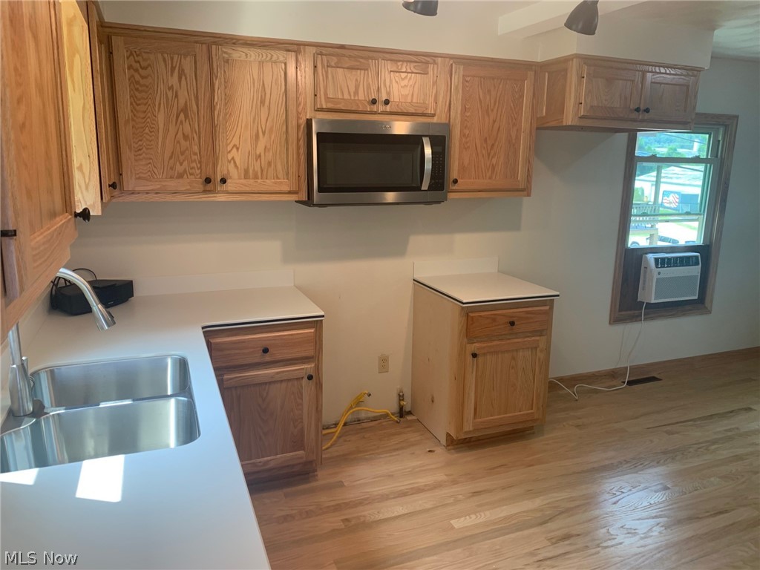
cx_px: 380
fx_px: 571
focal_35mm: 26
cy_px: 285
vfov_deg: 53.1
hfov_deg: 67.3
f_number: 1.8
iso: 64
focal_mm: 4.25
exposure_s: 1/120
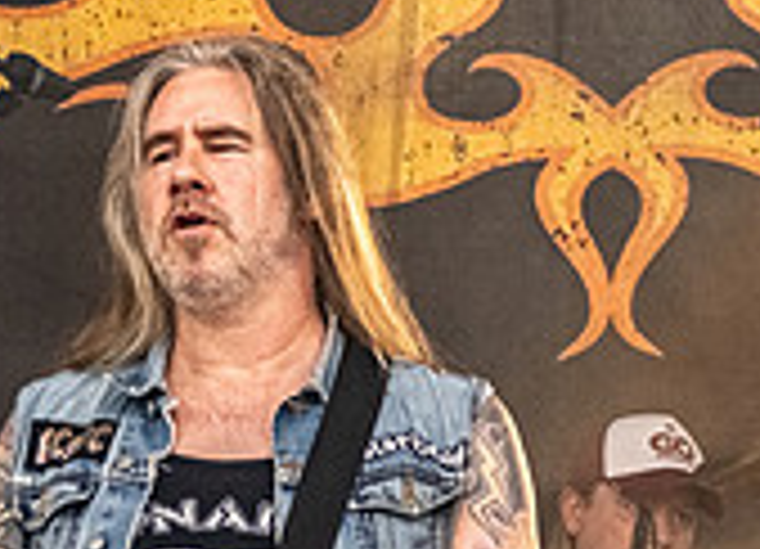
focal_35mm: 306
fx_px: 6629
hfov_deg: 6.5
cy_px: 399
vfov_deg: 4.7
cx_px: 697
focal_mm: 44
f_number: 4.5
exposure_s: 1/640
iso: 1000
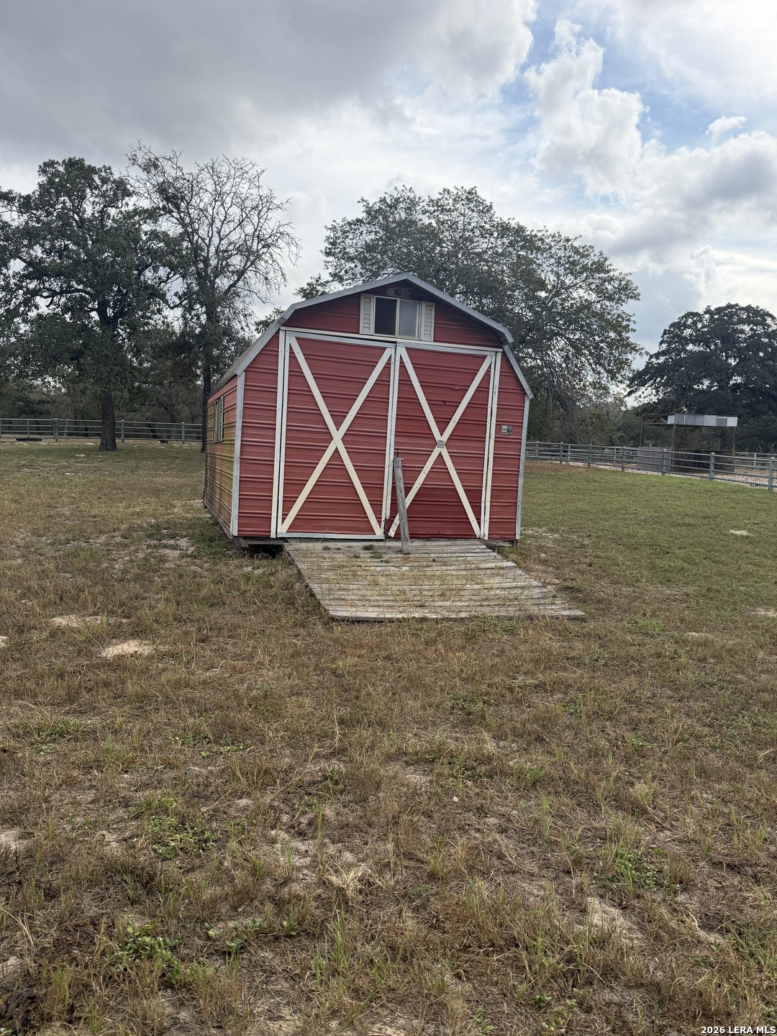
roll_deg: -3.6
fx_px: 718
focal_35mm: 24
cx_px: 388
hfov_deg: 56.8
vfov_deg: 71.6
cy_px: 518
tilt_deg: -4.1
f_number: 1.78
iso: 100
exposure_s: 1/3279
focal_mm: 6.76
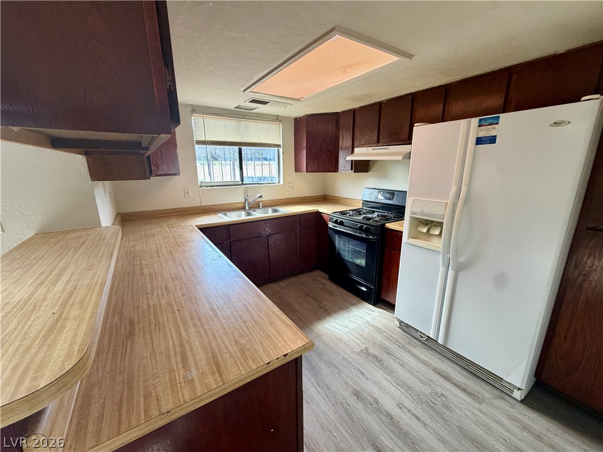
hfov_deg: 102.1
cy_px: 226
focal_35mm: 14
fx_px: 244
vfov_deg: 85.7
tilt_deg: -14.0
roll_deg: +0.3
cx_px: 302
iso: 250
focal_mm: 2.22
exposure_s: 1/120
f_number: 2.2
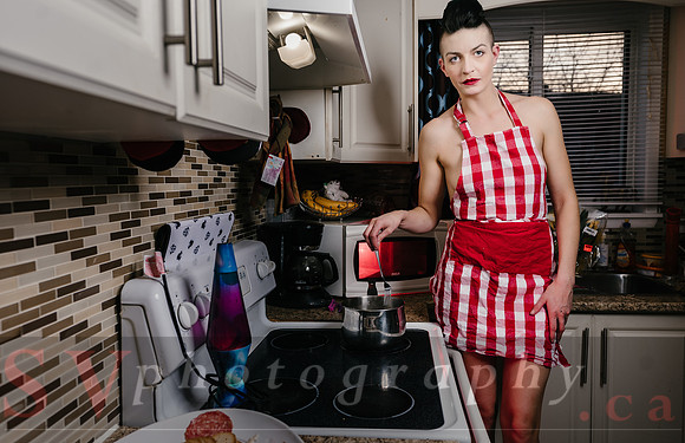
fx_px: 496
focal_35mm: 26
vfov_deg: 48.1
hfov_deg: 69.3
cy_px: 216
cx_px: 342
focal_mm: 26
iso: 100
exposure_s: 1/200
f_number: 4
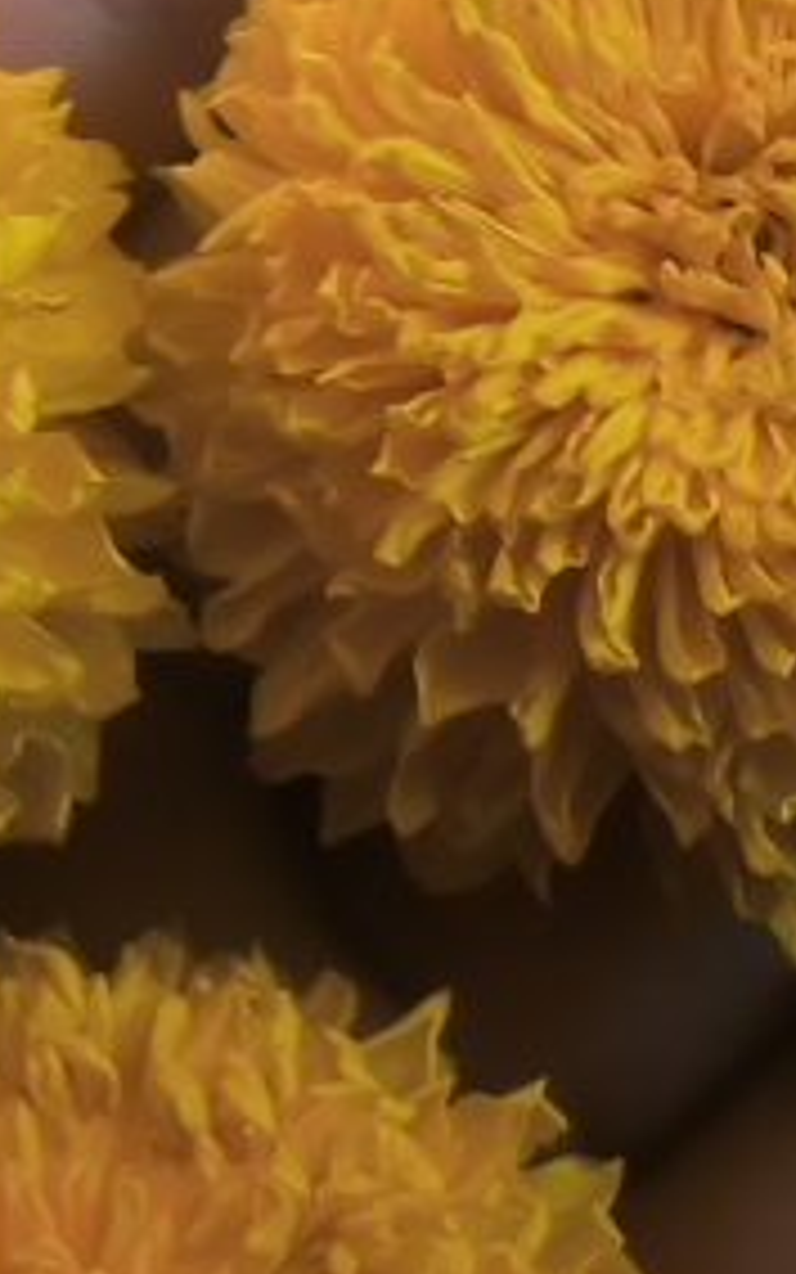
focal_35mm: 81
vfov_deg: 25.4
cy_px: 846
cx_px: 13
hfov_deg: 15.8
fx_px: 2810
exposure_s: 1/100
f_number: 2.2
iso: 154
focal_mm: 5.52
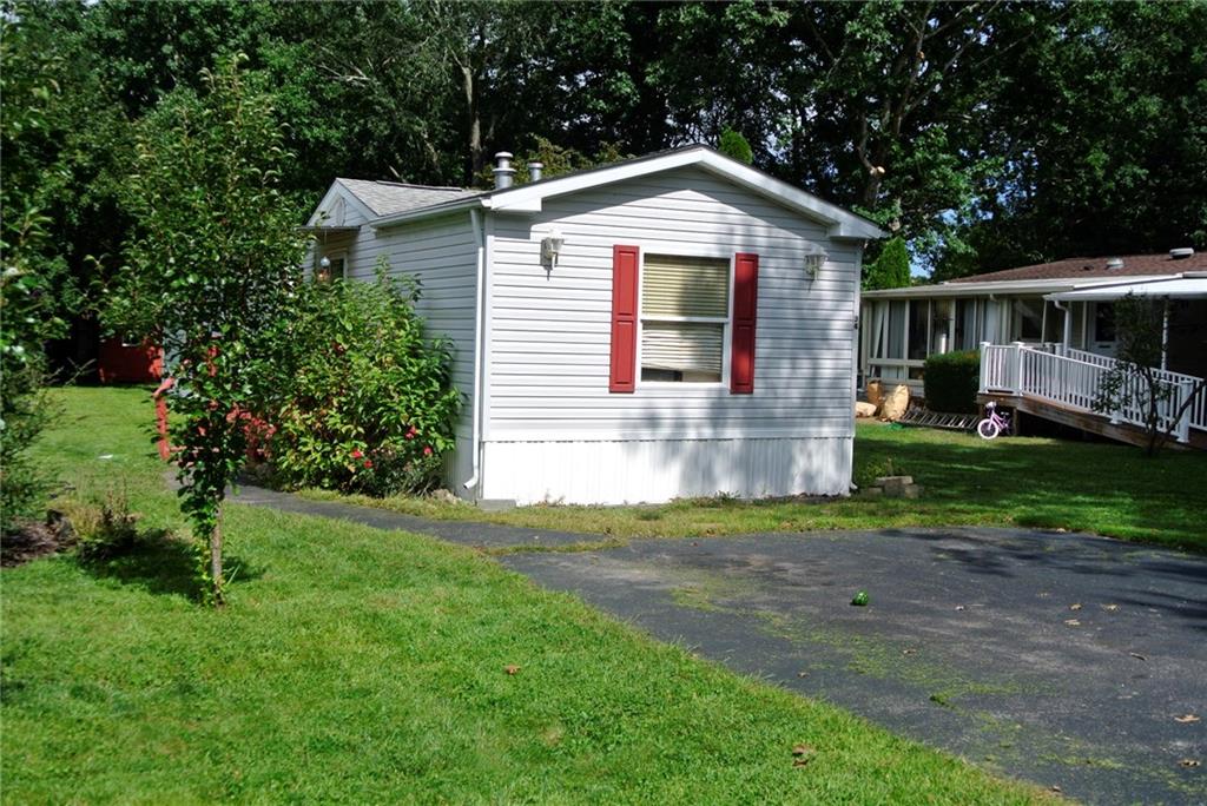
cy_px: 403
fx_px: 1241
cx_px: 604
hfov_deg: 51.9
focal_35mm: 37
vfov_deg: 36.0
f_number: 5
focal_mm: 14
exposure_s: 1/800
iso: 100
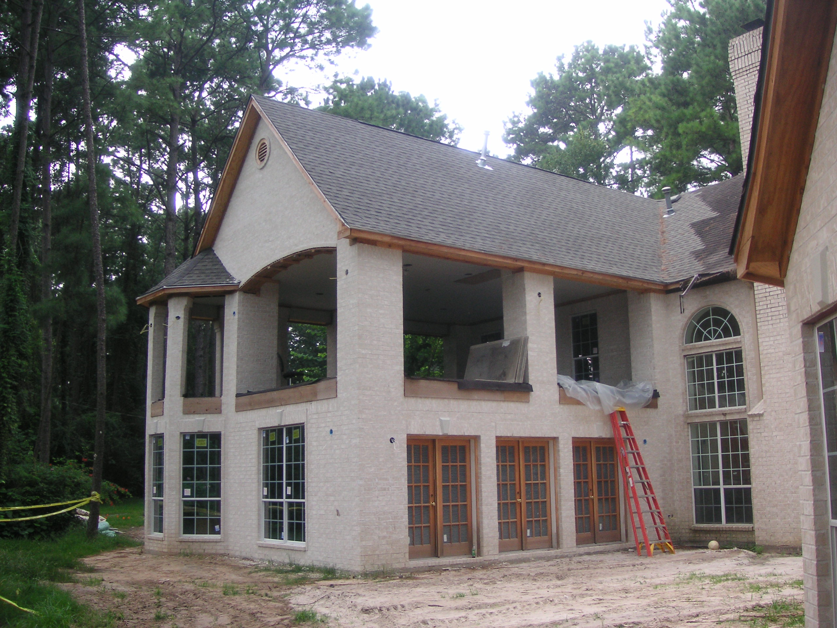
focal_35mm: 37
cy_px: 314
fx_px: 895
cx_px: 418
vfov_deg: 38.7
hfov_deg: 50.1
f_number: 2.8
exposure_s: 1/90
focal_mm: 6.1
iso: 50
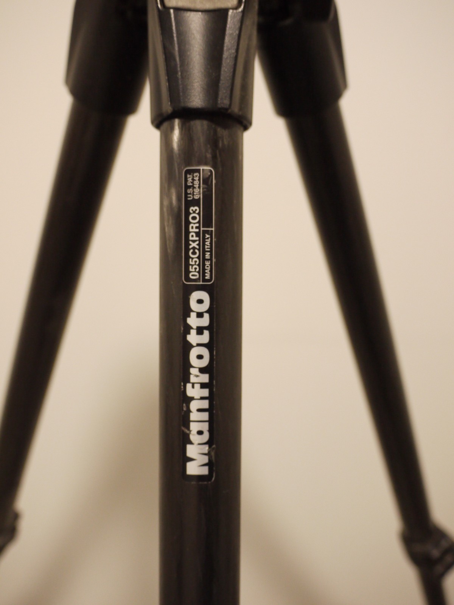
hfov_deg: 41.8
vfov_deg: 54.0
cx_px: 227
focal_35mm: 34
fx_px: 595
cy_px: 302
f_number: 3.8
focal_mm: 17
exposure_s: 1/50
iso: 800
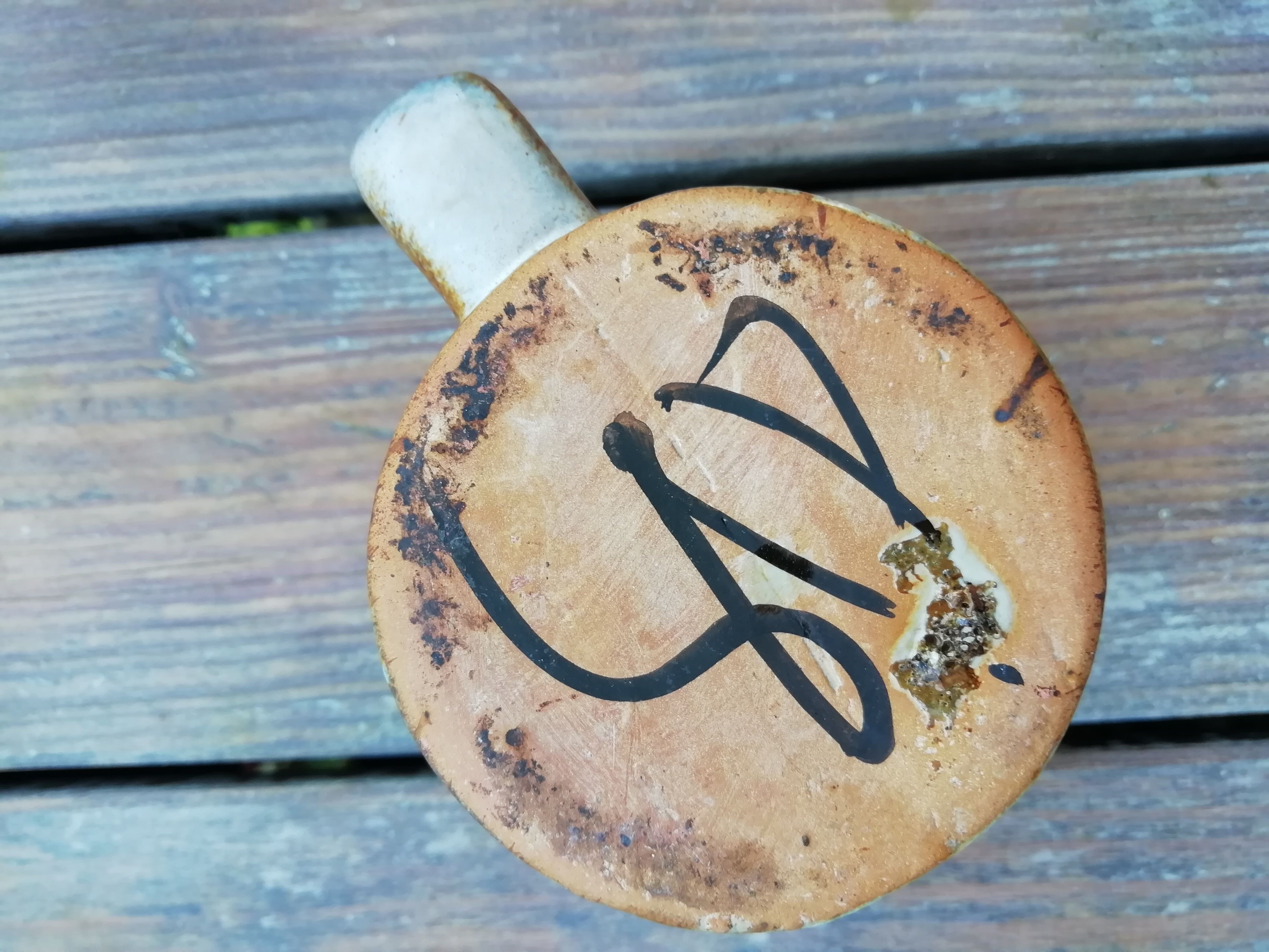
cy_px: 476
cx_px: 634
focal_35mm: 26
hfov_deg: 67.3
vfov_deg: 53.1
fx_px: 953
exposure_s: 1/50
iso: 50
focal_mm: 3.21
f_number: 2.2
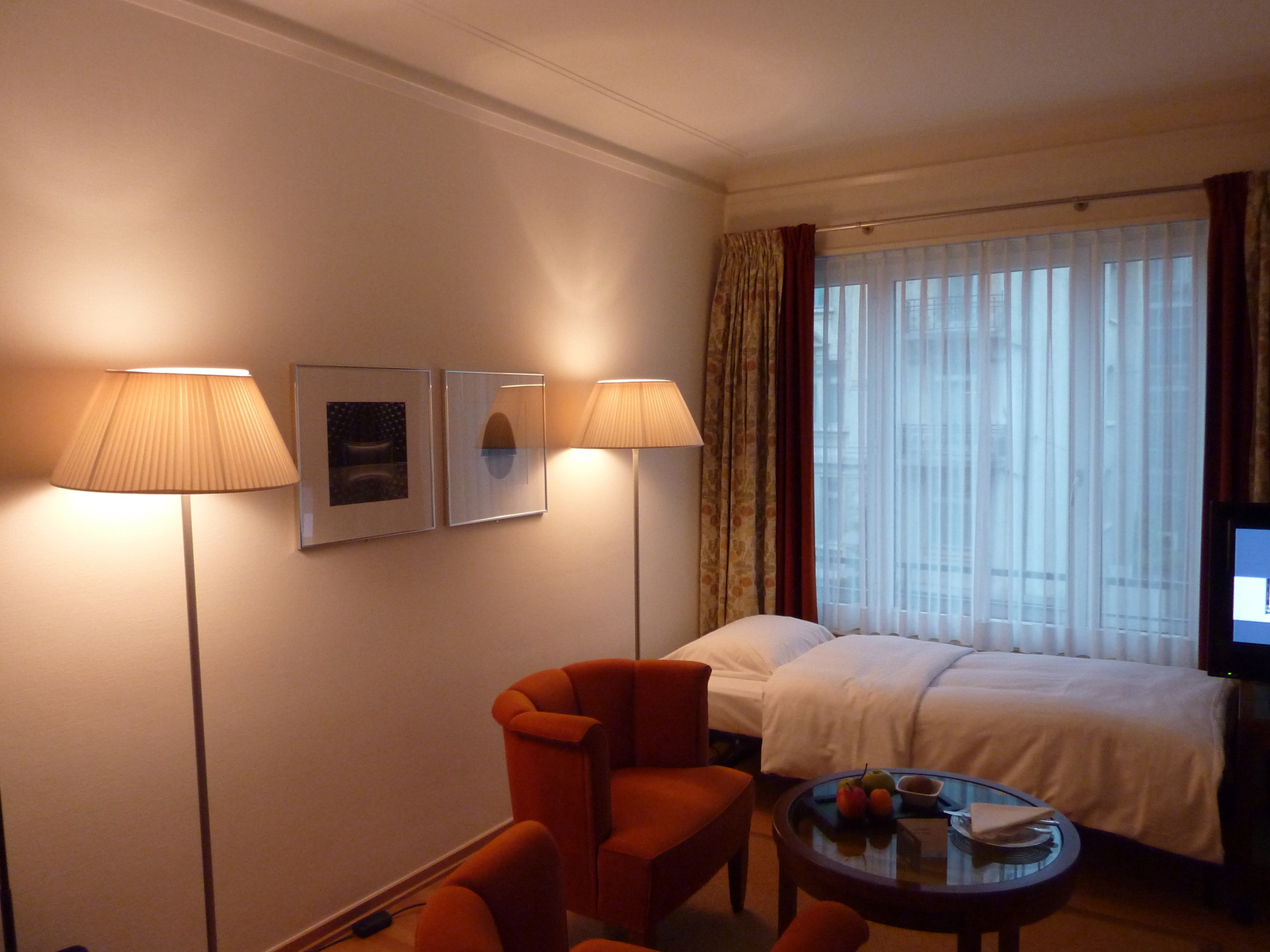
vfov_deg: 54.9
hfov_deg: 69.4
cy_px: 476
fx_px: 917
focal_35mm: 25
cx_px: 635
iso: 320
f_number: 3.3
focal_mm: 4.1
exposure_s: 1/30
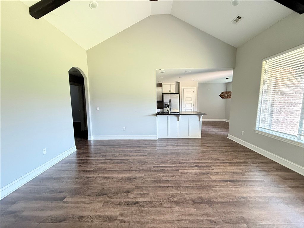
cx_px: 152
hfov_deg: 102.1
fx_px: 123
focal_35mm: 14
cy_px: 114
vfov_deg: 85.7
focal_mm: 2.22
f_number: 2.2
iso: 500
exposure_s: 1/60
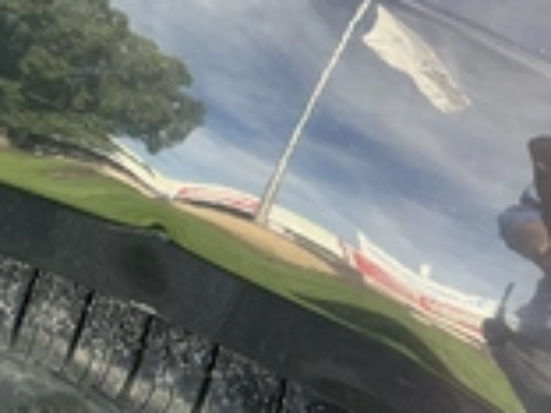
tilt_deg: -44.4
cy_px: 286
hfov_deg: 26.7
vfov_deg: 20.3
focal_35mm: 72
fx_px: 1146
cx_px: 152
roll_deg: -3.1
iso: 20
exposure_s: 1/122
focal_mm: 3
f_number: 1.8
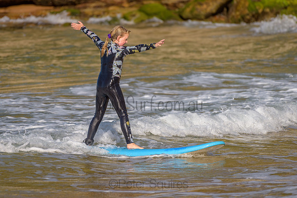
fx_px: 5061
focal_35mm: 613
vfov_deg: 2.2
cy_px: 99
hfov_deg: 3.4
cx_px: 115
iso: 220
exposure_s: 1/2000
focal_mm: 500
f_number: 5.6
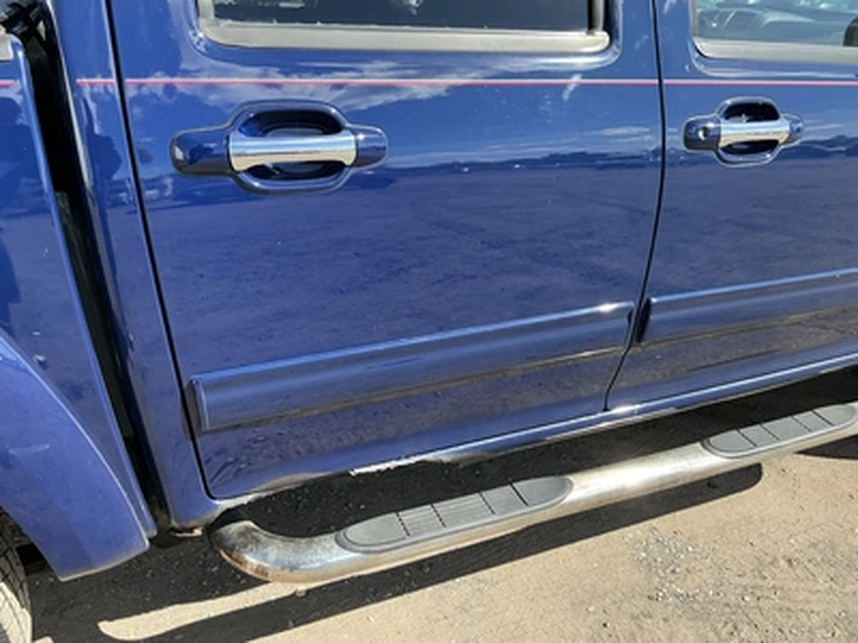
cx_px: 429
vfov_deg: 49.7
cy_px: 322
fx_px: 694
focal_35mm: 28
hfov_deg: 63.4
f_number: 1.8
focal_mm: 3
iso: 25
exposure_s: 1/529
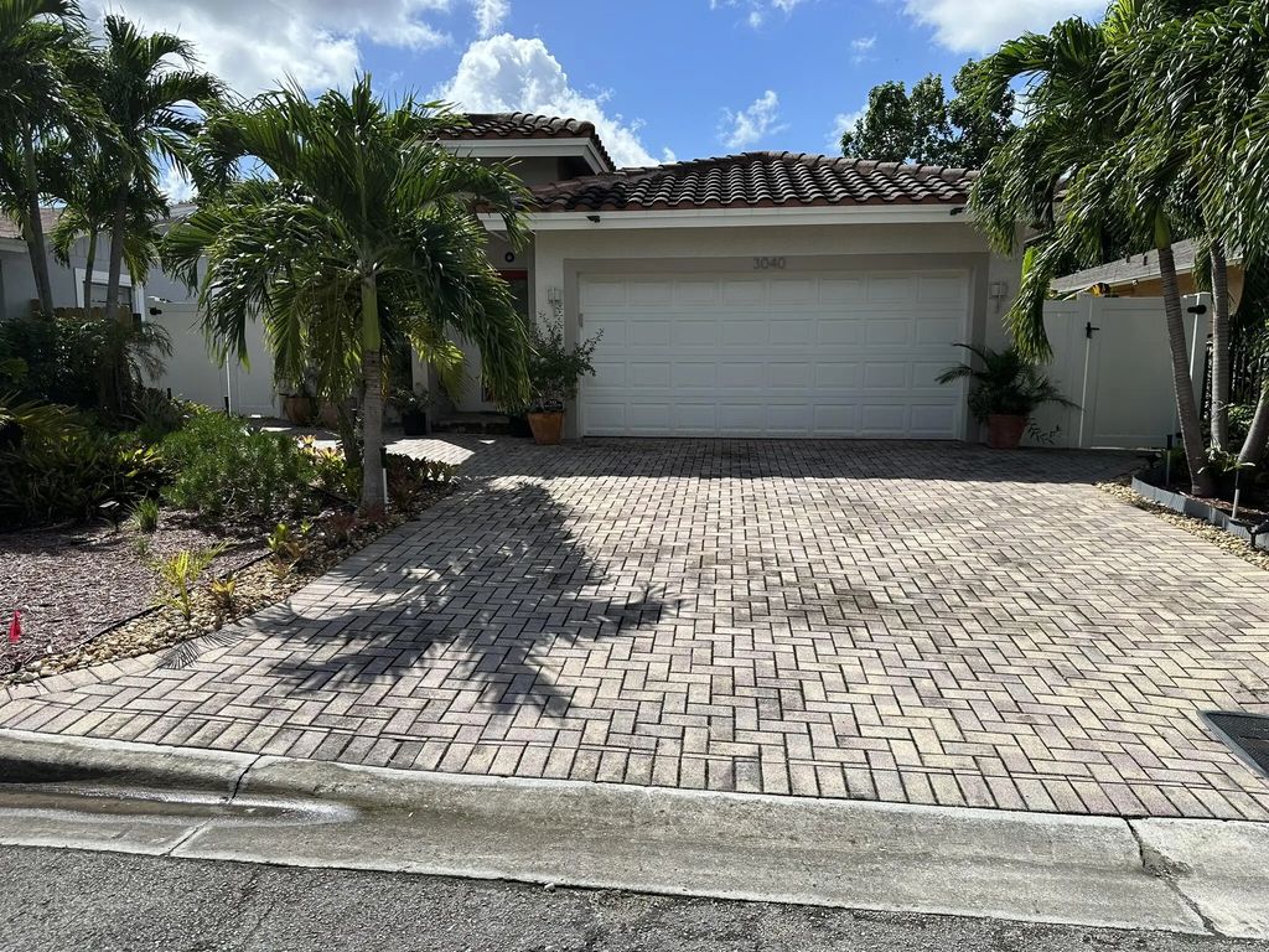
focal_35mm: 24
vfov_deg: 56.8
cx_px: 634
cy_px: 476
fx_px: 880
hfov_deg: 71.6
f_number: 1.78
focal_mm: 6.86
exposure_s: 1/5263
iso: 80
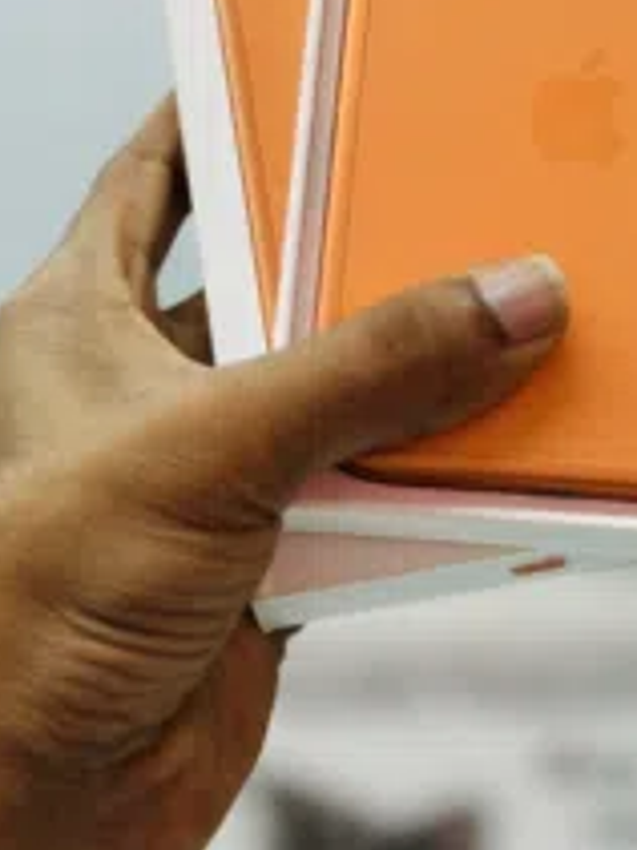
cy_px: 81
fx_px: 2235
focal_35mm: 91
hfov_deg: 16.1
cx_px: 524
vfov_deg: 21.1
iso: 50
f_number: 1.78
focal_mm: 6.76
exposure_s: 1/217
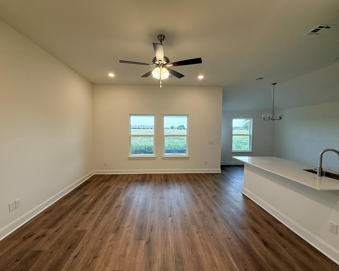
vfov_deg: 84.0
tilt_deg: -2.9
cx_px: 167
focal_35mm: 15
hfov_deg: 96.8
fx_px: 150
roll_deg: -0.7
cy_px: 137
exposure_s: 1/120
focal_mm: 2.22
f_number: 2.2
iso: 160
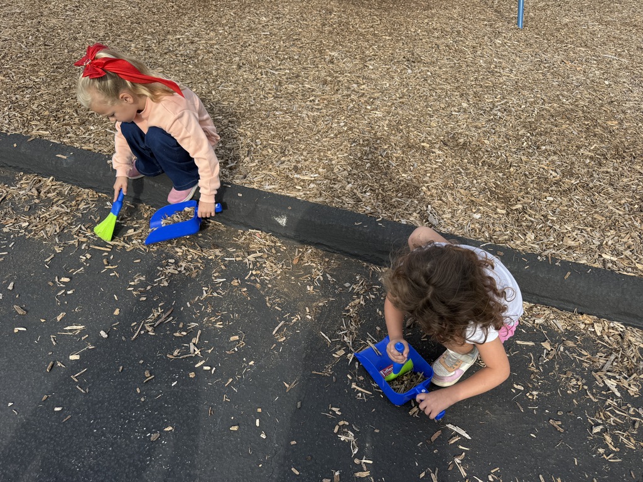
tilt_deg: -39.8
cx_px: 322
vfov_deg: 56.8
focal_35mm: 24
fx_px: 446
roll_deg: -1.4
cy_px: 241
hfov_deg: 71.6
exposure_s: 1/1727
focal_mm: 6.76
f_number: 1.78
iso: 100
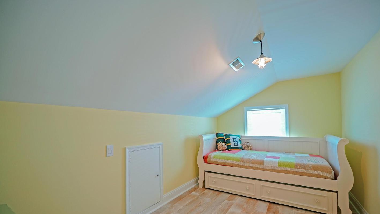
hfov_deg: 99.4
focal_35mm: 16
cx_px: 193
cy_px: 125
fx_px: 161
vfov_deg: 66.6
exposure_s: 1/30
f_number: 2.8
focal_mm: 10
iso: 320
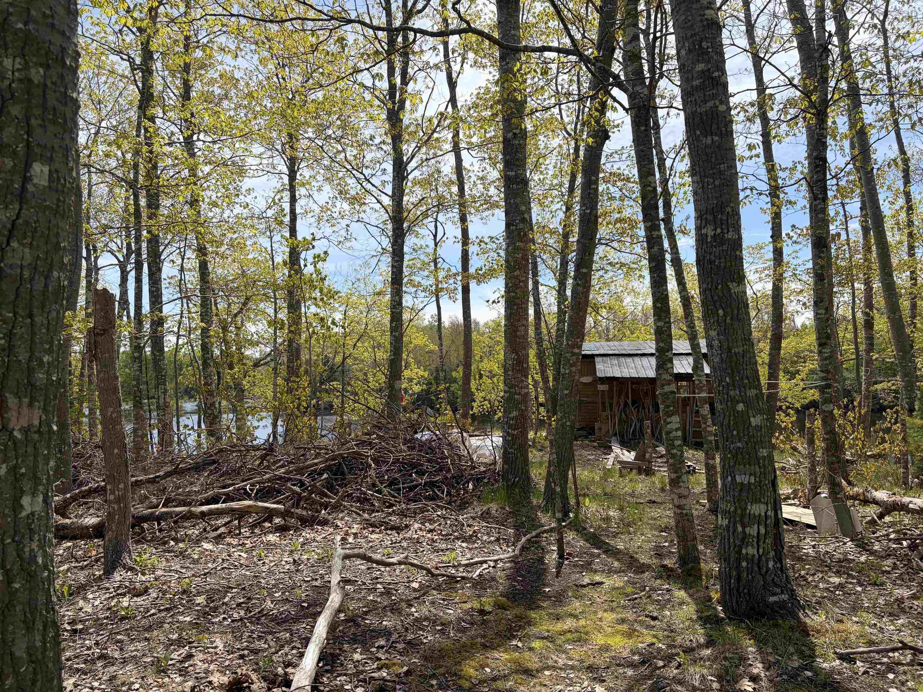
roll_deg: +1.9
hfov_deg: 67.3
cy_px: 346
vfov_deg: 53.1
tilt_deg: +2.6
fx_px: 693
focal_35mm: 26
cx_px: 462
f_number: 1.6
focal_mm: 5.96
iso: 50
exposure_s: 1/2451
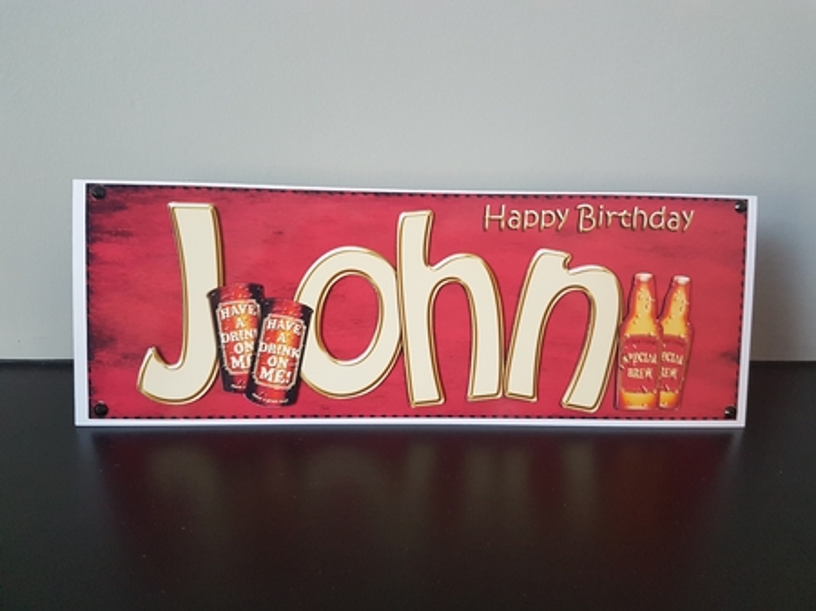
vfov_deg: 53.0
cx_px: 408
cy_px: 306
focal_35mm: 26
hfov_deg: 67.3
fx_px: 613
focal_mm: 4.2
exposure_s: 1/40
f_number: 1.7
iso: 160
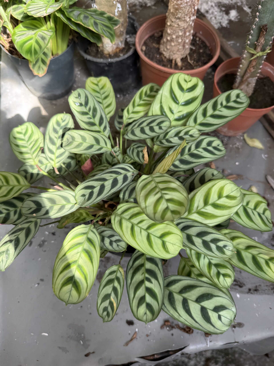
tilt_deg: -67.4
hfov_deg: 56.8
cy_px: 183
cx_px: 137
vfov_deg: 71.6
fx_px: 253
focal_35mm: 24
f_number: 1.78
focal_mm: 6.76
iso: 80
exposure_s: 1/263
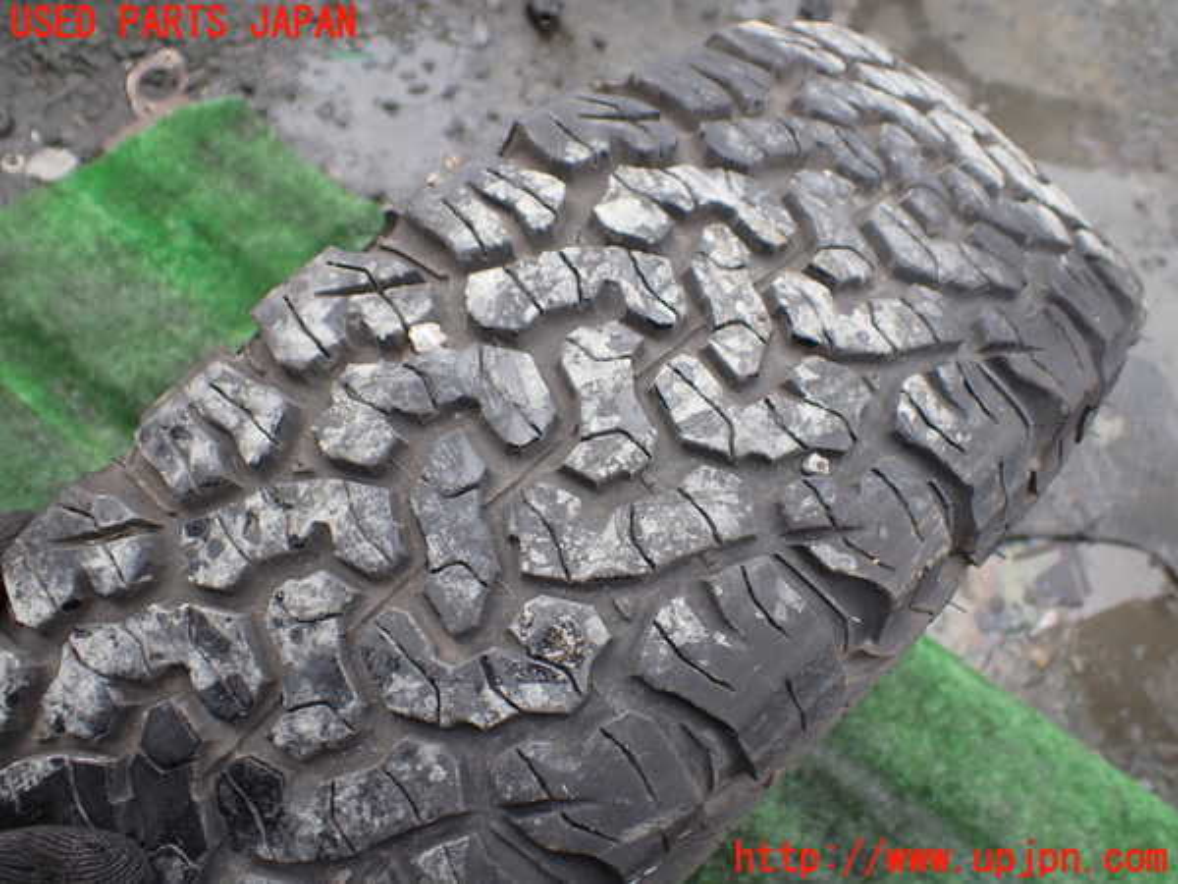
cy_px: 442
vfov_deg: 46.8
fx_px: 1021
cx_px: 589
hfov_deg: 60.0
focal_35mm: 30
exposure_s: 1/200
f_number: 2.3
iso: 100
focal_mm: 5.4
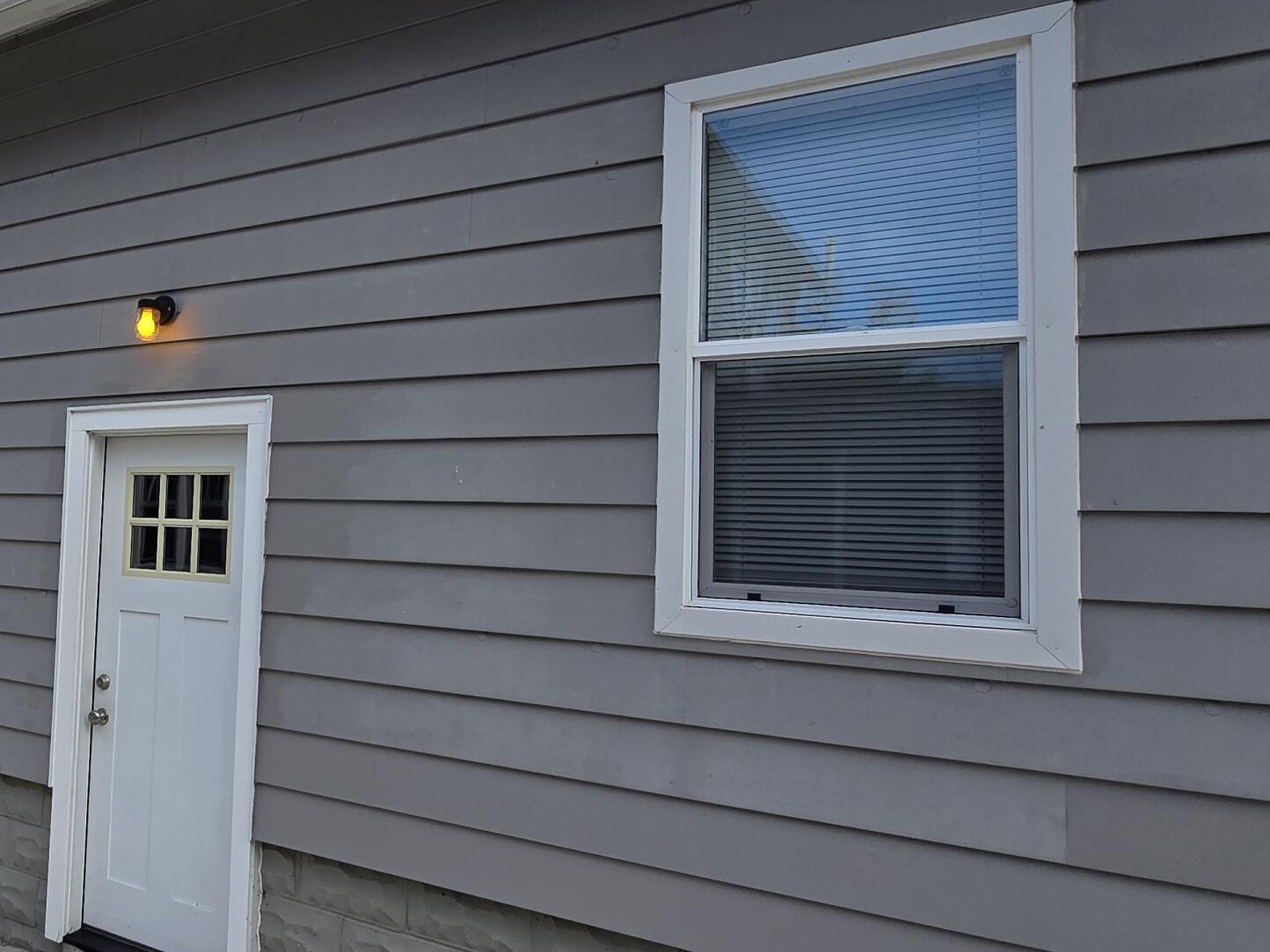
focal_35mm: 27
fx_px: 991
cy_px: 461
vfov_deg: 51.3
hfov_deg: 58.2
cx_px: 186
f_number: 2.2
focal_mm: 2.2
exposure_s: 1/963
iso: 50
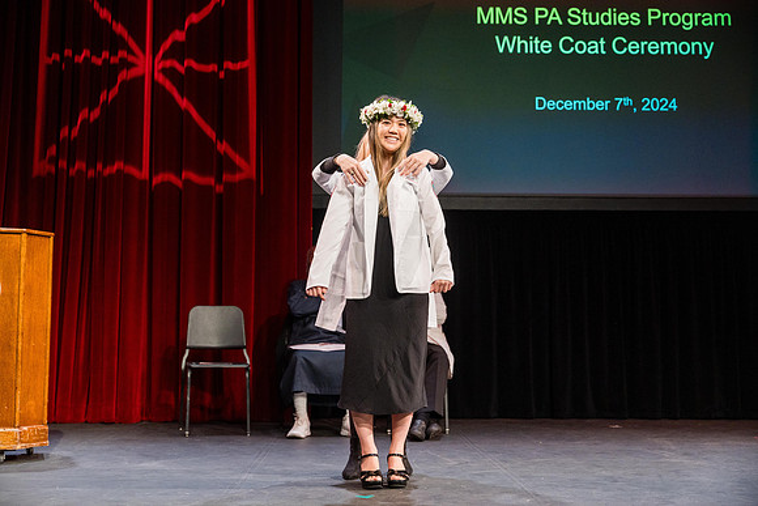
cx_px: 379
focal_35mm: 50
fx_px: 1051
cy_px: 253
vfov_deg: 27.1
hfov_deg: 39.7
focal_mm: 49.9
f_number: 3.5
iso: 1250
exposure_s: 1/320
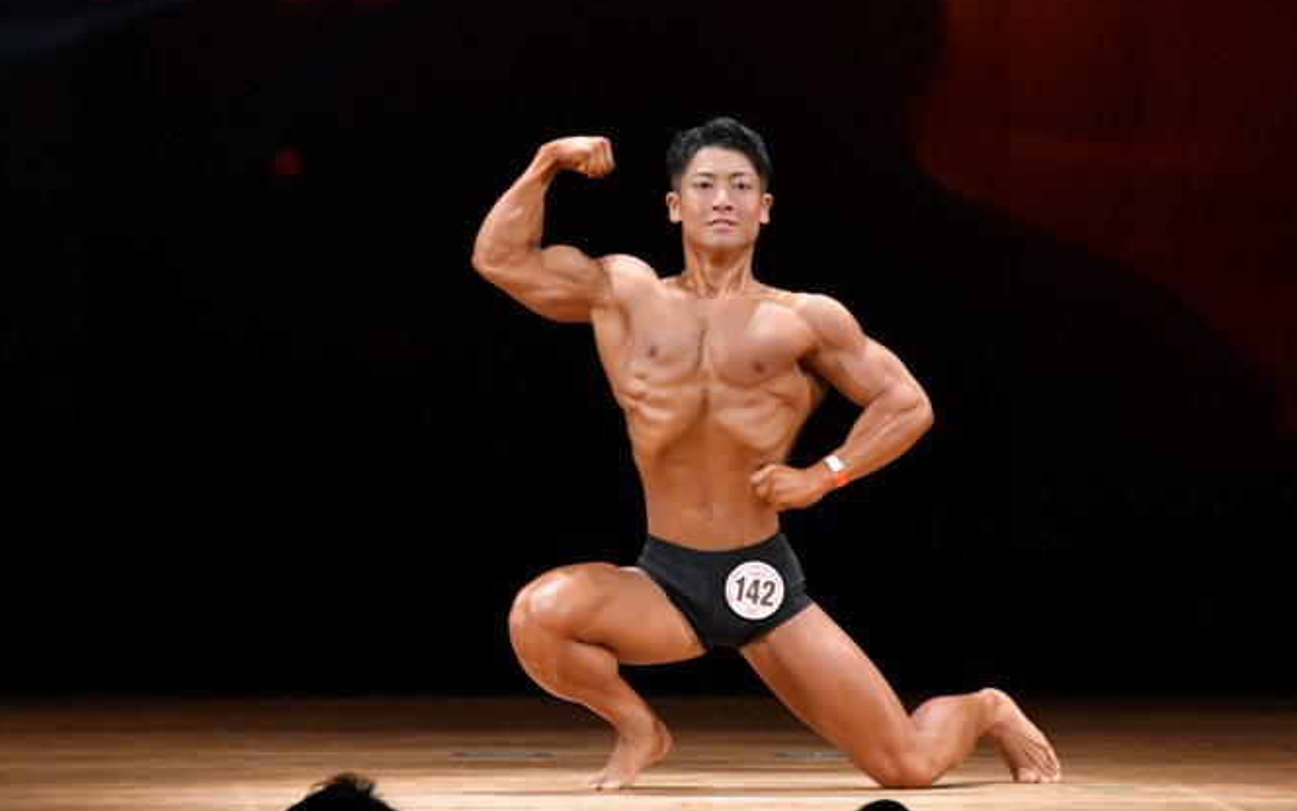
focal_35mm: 321
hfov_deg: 6.5
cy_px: 381
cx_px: 689
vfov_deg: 4.1
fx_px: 11347
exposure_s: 1/400
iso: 3200
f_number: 5.6
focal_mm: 180
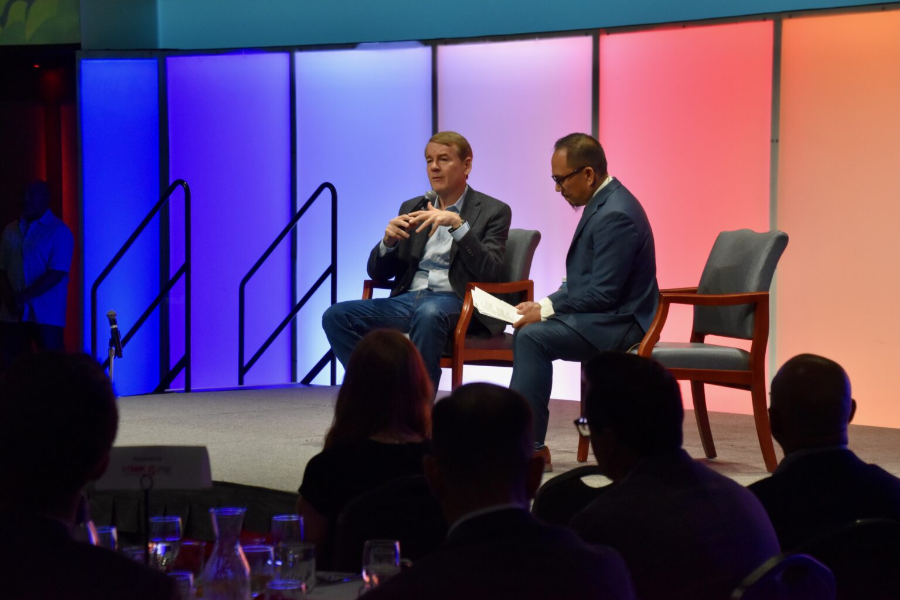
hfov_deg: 19.5
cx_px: 450
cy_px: 300
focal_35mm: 105
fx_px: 2625
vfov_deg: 13.0
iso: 1250
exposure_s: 1/125
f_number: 5
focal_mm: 70
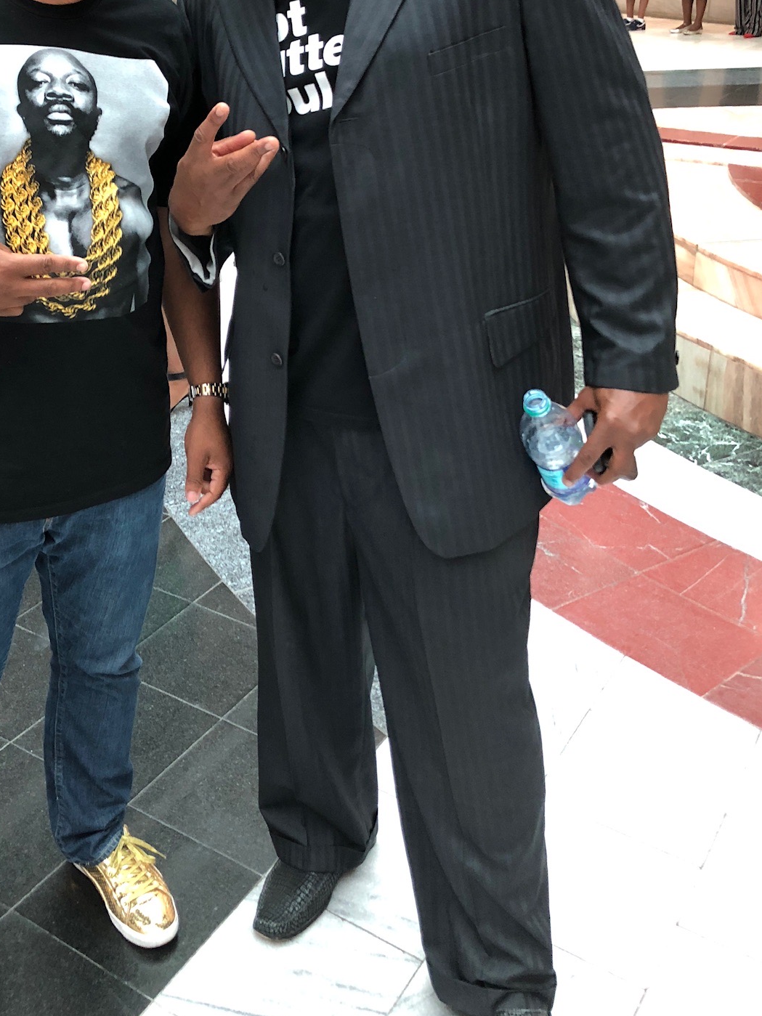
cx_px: 214
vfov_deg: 44.6
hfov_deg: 34.6
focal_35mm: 41
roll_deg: +1.0
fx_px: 1204
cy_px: 289
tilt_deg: -17.8
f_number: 1.8
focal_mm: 3.99
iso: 64
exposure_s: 1/15
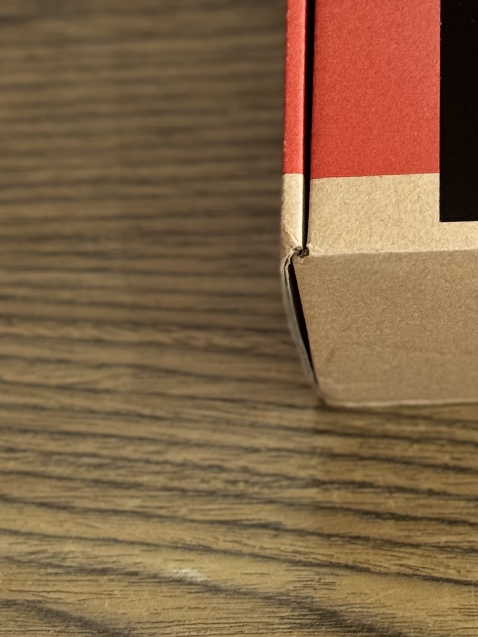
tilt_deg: -36.7
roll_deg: -1.2
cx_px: 704
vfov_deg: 13.1
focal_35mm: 144
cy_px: -251
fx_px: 2651
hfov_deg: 10.0
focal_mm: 6.76
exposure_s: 1/60
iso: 200
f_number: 1.78
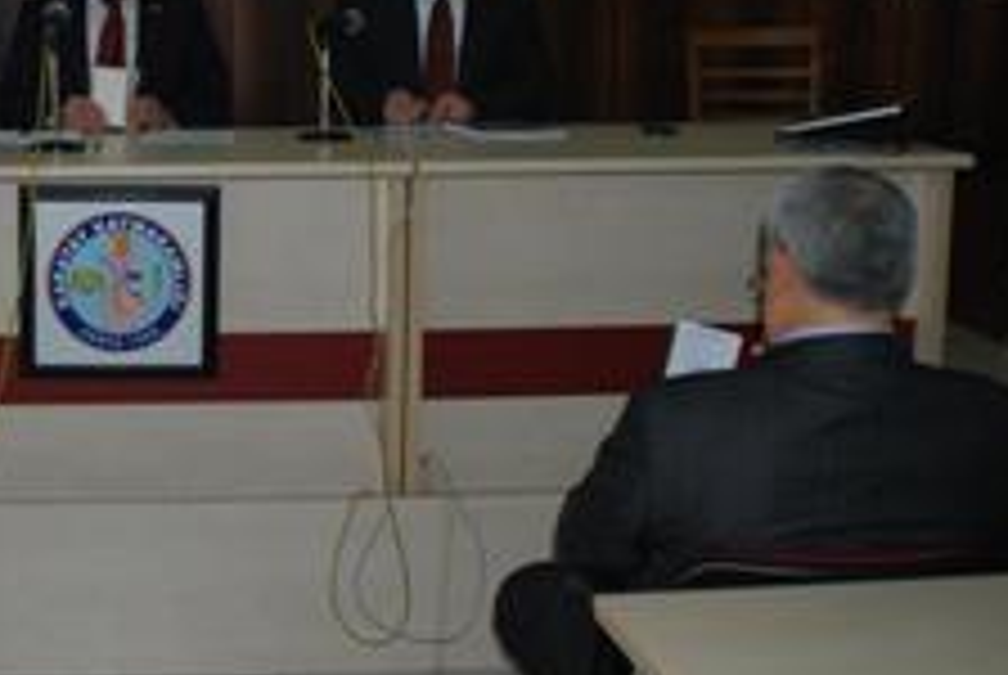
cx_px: 126
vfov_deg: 24.9
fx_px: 1514
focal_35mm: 54
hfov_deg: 35.0
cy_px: 180
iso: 320
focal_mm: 18
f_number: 4
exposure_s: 1/60
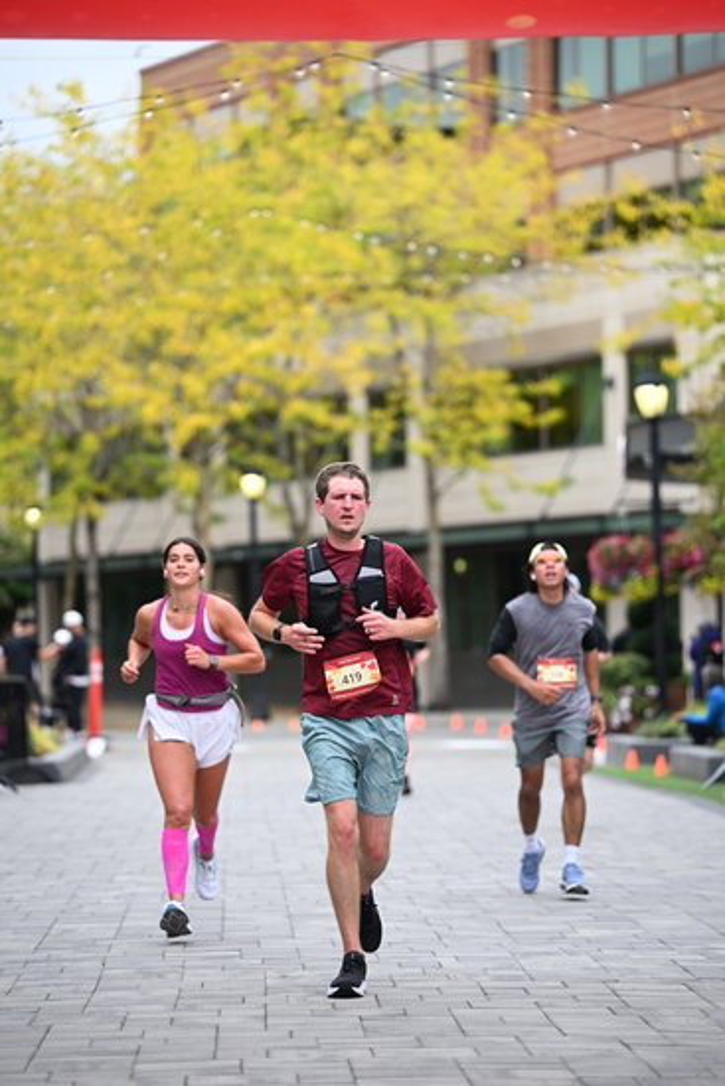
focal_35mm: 140
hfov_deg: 9.8
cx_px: 362
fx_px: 4226
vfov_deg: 14.6
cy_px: 543
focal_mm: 140
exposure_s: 1/2000
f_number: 2.8
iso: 640
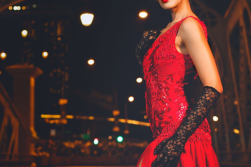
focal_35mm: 105
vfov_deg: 13.0
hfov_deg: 19.3
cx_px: 65
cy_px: 141
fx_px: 732
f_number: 2.5
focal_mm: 35
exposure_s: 1/80
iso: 200
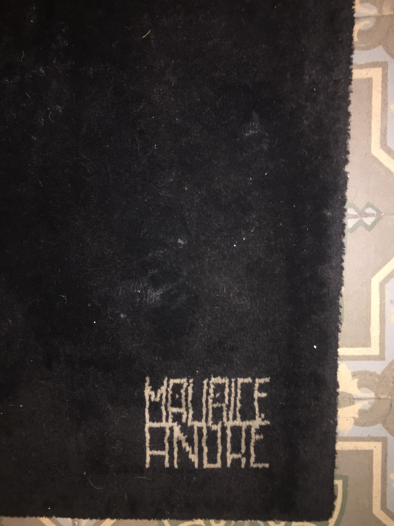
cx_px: 197
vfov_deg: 60.0
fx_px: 455
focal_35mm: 30
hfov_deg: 46.8
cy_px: 265
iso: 64
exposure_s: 1/17
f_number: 2.2
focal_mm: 4.15
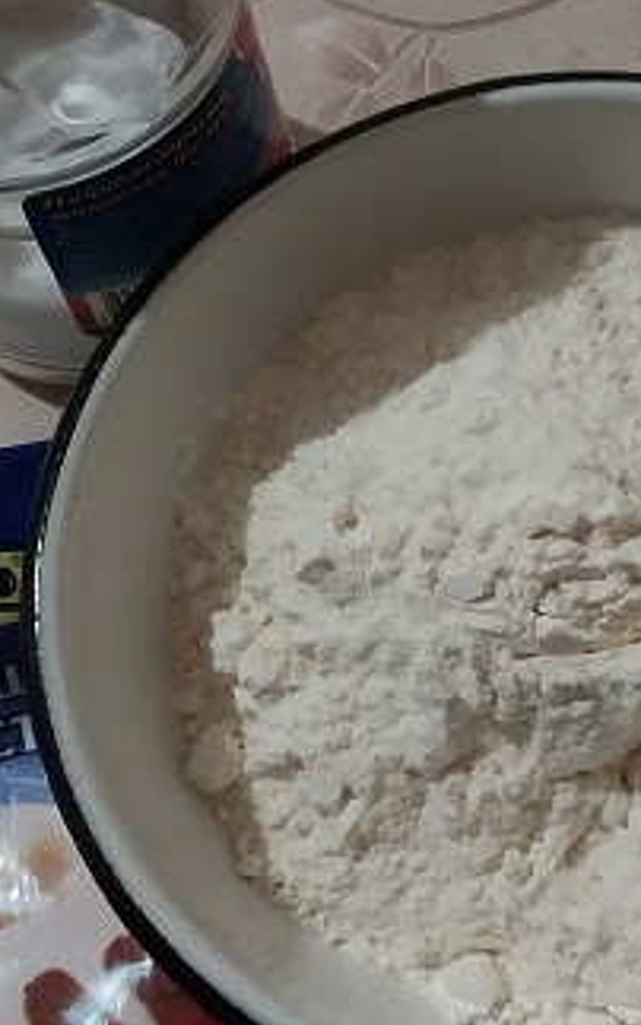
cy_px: 422
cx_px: 701
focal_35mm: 69
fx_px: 1928
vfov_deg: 29.7
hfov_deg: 18.2
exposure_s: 1/25
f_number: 1.9
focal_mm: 3.7
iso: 160
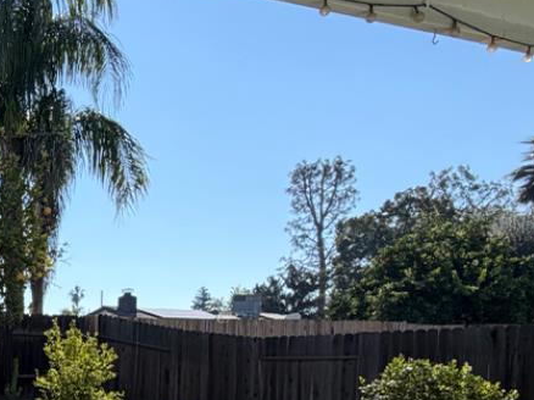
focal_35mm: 48
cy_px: 416
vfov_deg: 28.1
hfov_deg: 30.5
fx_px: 740
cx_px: -174
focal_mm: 2.22
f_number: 2.2
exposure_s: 1/770
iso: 25
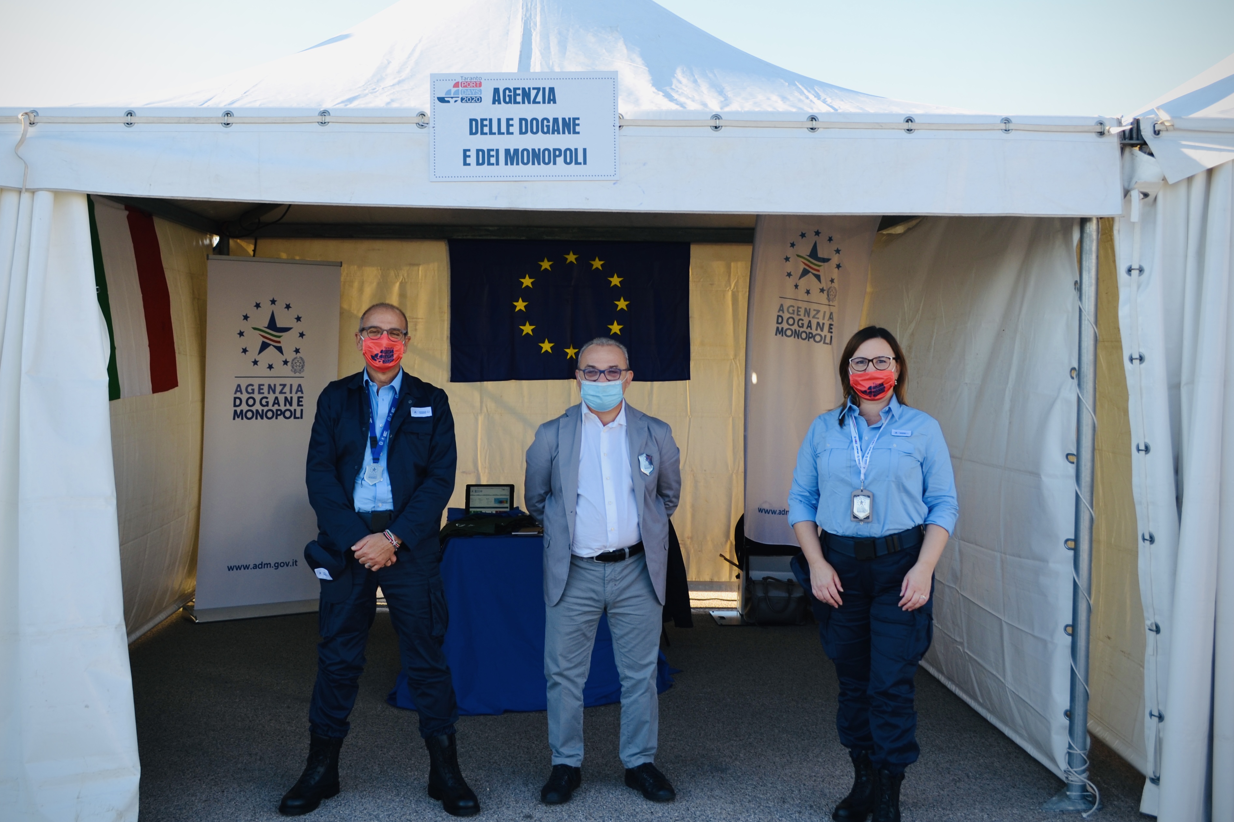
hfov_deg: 48.4
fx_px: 1371
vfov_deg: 33.3
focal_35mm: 40
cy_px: 355
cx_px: 583
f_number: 5.6
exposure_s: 1/125
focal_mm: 22
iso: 100
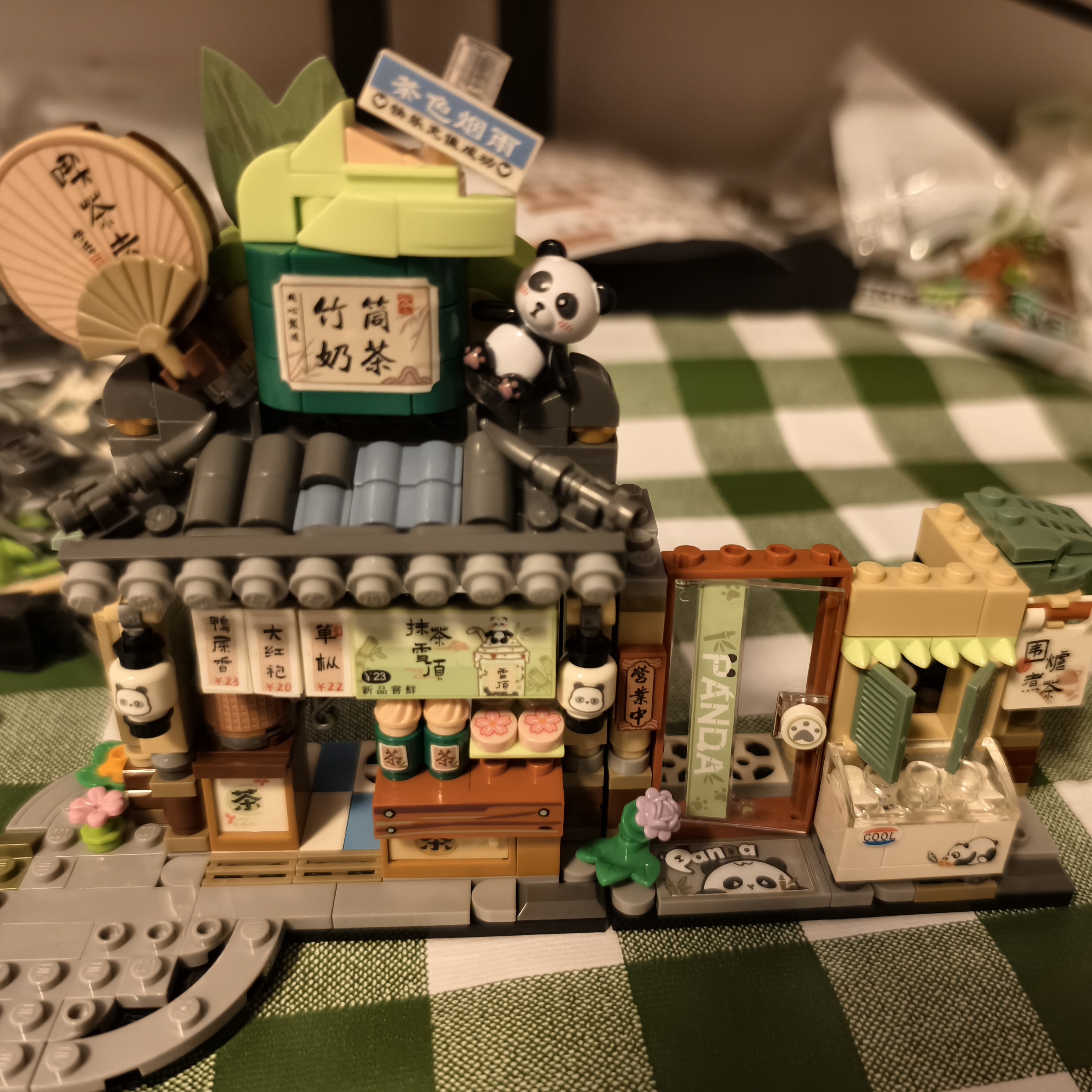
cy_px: 562
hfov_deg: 57.1
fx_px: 999
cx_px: 617
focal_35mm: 28
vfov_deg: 57.3
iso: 2236
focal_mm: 5.6
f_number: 1.57
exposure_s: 1/33.3
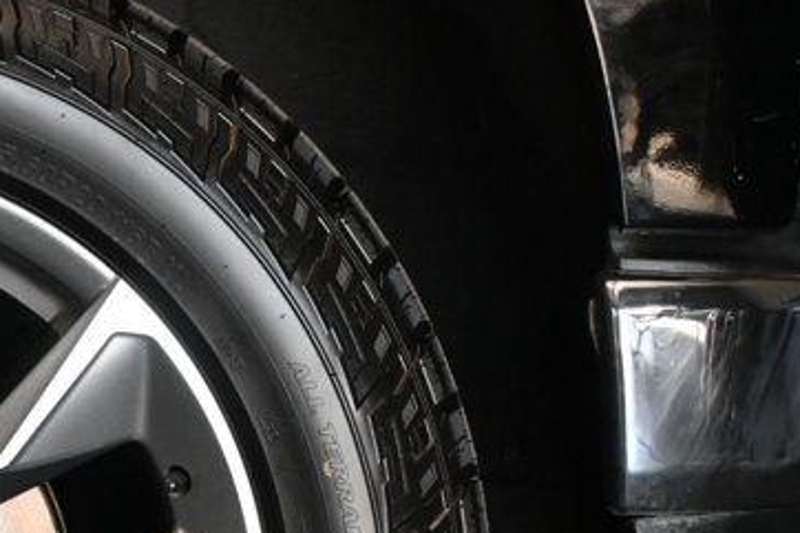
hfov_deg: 14.7
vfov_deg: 10.1
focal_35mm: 134
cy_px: 595
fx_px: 2970
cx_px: -214
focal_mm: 31.5
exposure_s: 1/125
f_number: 5
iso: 1600
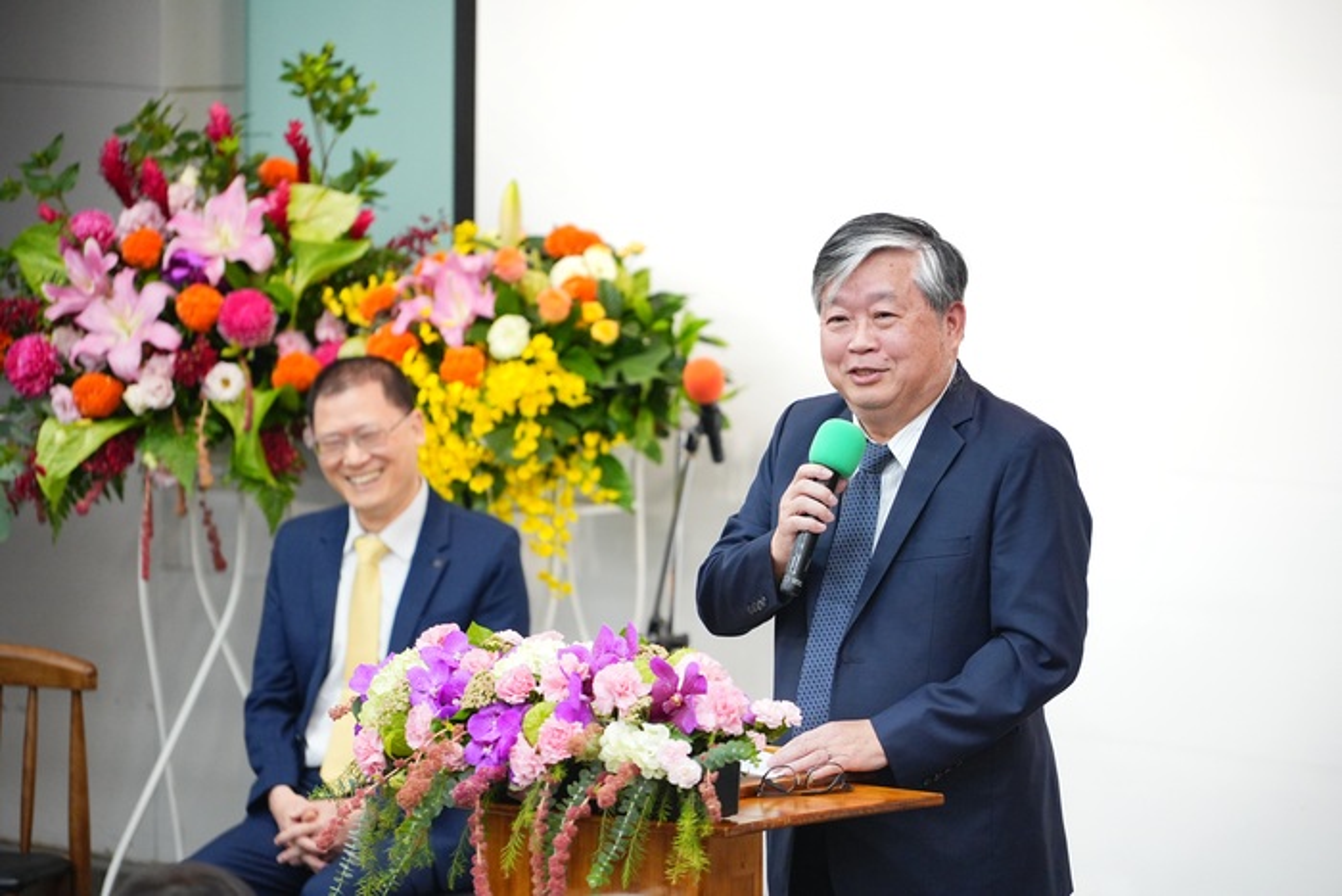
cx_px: 671
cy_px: 448
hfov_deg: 10.3
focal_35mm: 200
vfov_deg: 6.9
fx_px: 7457
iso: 2500
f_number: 4
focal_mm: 200
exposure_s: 1/200
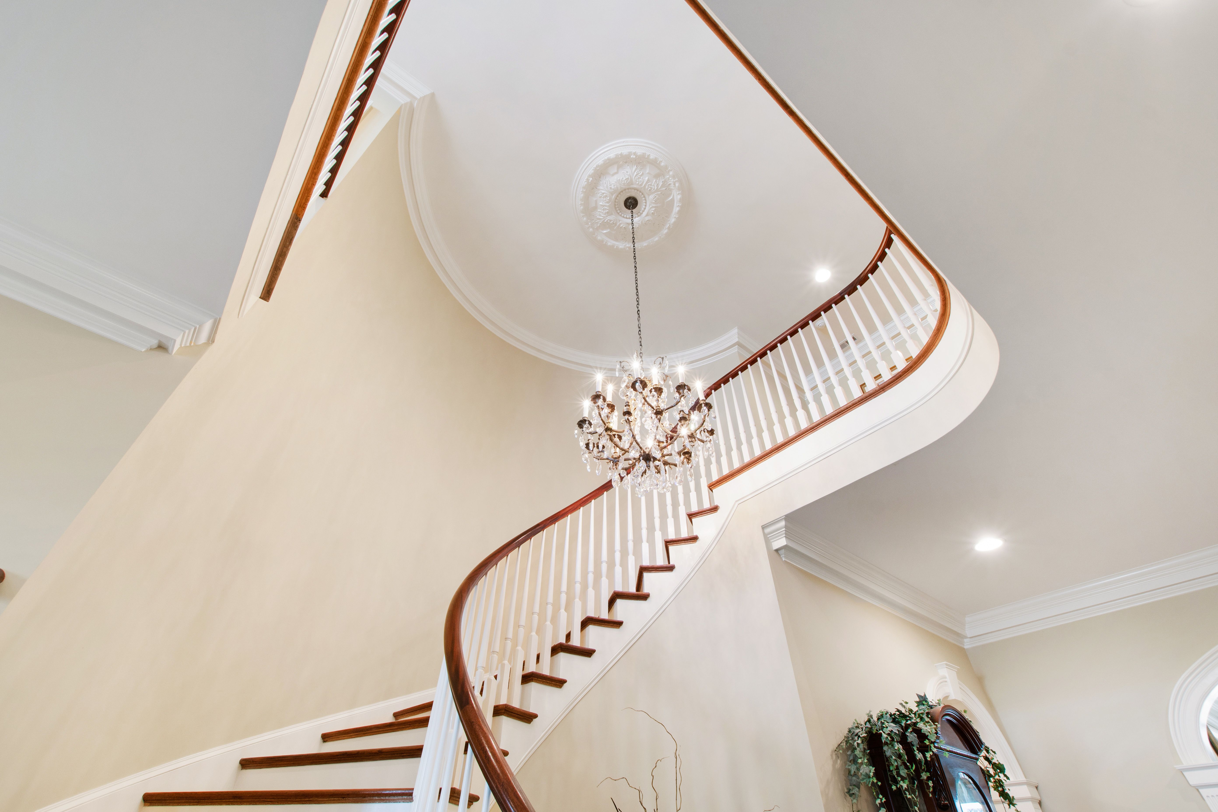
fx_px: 507
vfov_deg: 77.3
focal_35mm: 15
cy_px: 406
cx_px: 609
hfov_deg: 100.4
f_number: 8
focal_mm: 10
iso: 100
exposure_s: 1/1.67
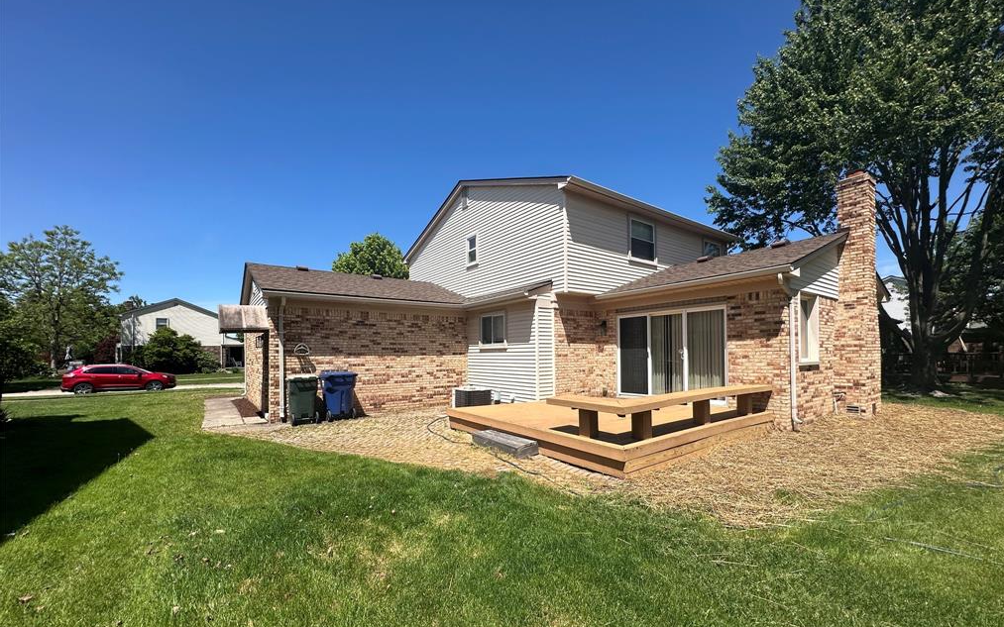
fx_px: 410
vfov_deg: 74.5
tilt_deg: +0.7
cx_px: 506
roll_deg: -0.2
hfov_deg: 101.5
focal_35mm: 15
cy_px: 352
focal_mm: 2.22
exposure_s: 1/2257
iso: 50
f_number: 2.2
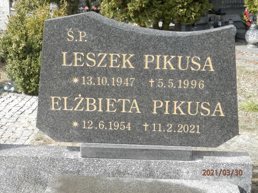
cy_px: 96
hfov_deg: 28.6
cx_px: 129
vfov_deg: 21.6
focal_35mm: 68
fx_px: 507
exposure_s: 1/200
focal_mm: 12.2
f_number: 4
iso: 80
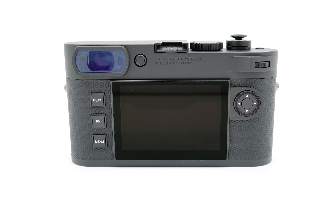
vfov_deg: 31.2
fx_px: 399
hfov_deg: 45.4
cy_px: 111
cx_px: 167
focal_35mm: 43
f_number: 8
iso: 800
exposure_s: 1/60
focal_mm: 43
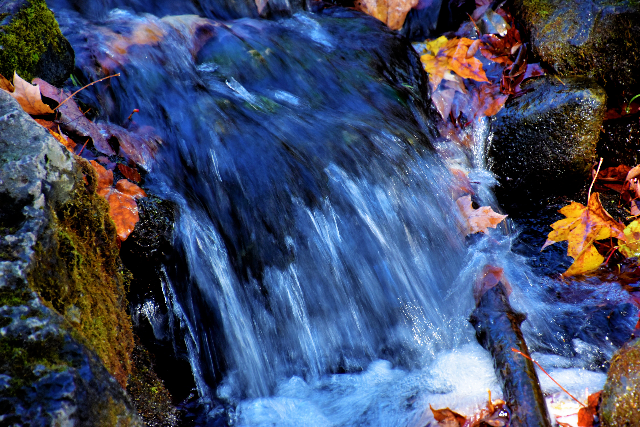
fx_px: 7999
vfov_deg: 3.1
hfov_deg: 4.6
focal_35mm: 450
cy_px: 214
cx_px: 320
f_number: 7.1
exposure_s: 1/40
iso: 400
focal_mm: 300
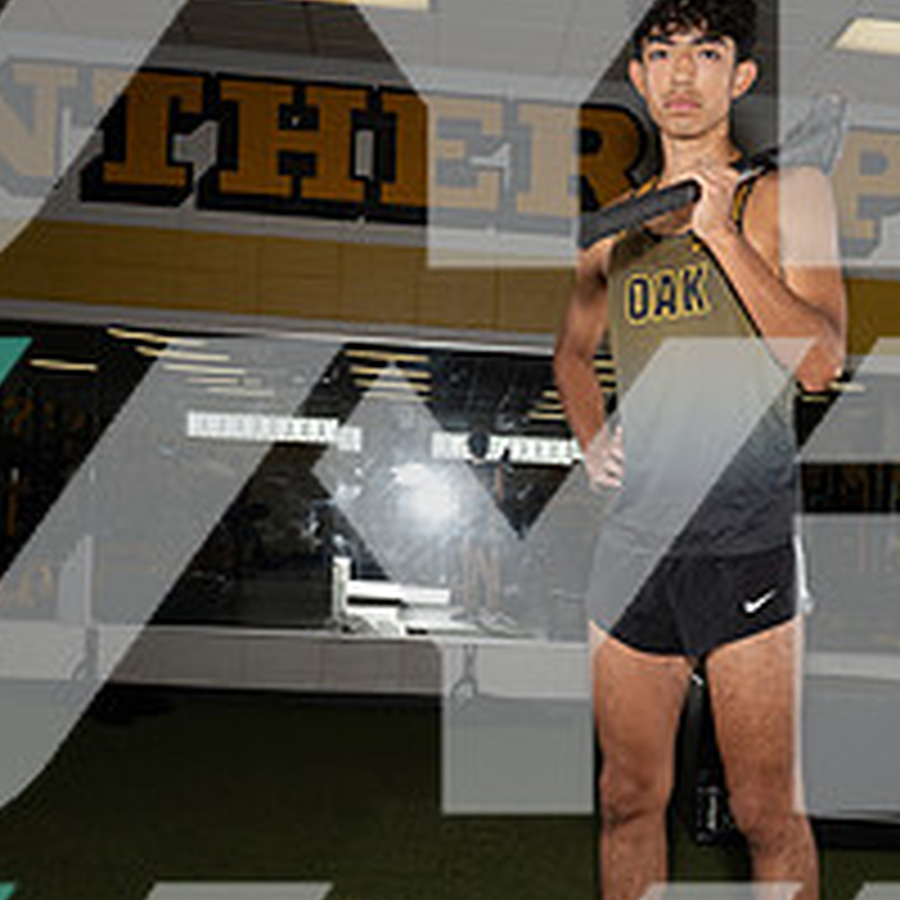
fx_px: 1883
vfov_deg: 26.8
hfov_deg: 26.4
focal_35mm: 64
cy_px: 578
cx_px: 706
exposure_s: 1/250
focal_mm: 26
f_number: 8
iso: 400
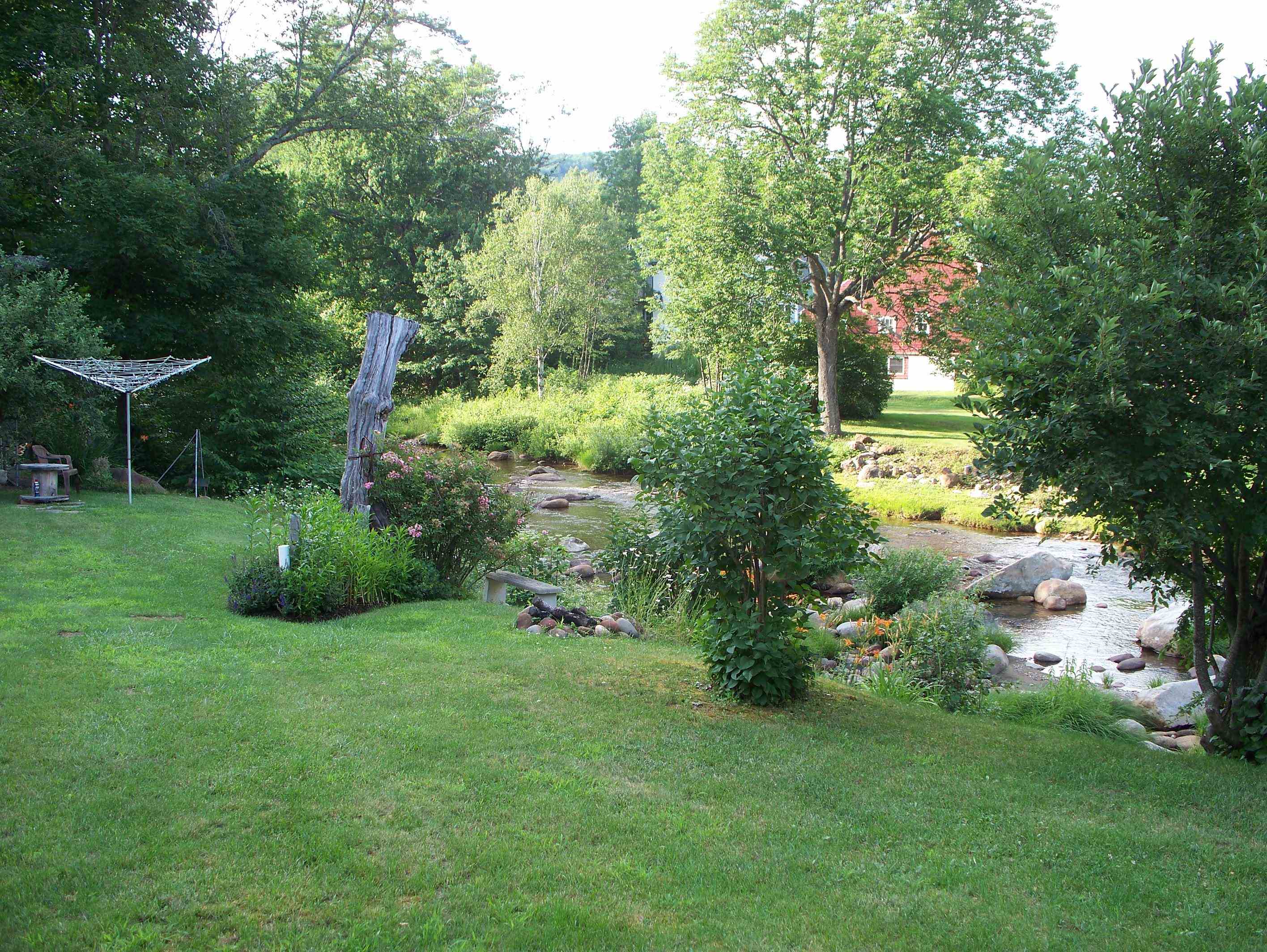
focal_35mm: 36
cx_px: 634
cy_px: 476
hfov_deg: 51.3
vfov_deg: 39.7
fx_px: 1319
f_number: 2.8
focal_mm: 7.54
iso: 64
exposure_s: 1/80
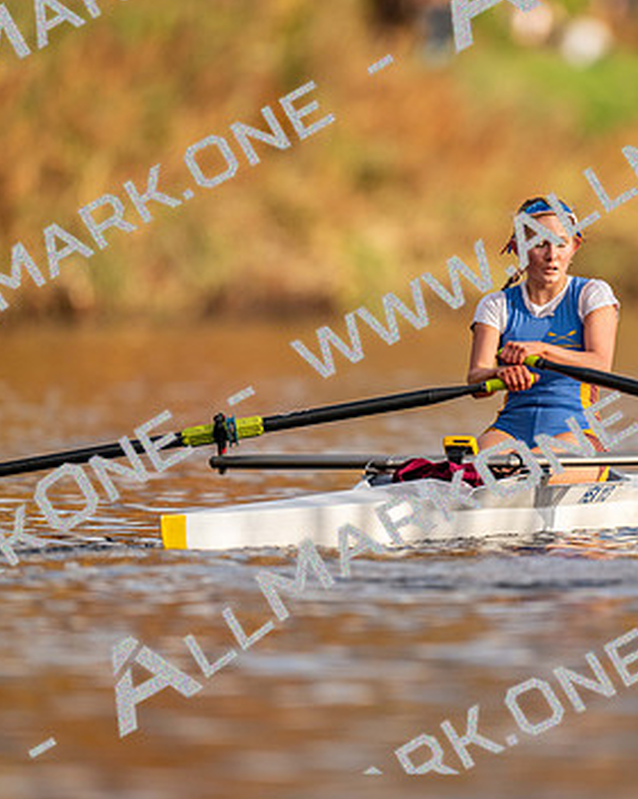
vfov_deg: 2.1
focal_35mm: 929
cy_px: 385
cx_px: 572
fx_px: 21956
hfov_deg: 1.7
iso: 400
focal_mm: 600
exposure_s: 1/2500
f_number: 4
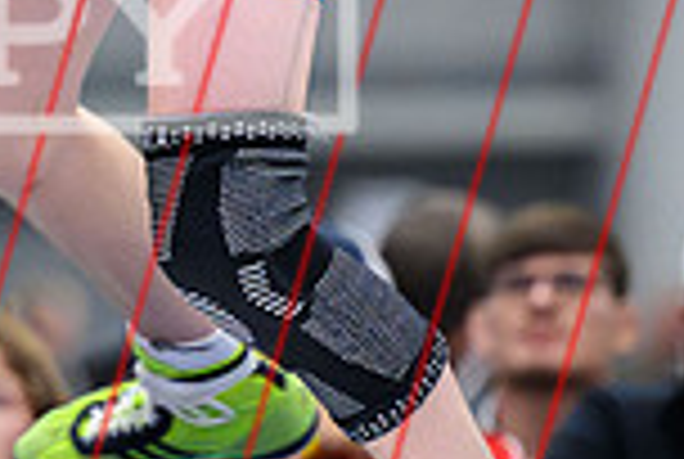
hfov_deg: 2.9
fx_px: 13516
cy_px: 264
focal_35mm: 710
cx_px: -171
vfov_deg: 1.9
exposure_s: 1/800
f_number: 2.8
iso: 12800
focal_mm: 150
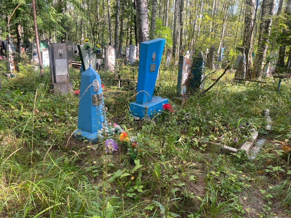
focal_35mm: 26
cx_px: 146
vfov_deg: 53.1
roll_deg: +1.9
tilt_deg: -10.6
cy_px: 109
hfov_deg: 67.3
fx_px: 219
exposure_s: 1/122
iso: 50
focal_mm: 4.25
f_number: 1.8
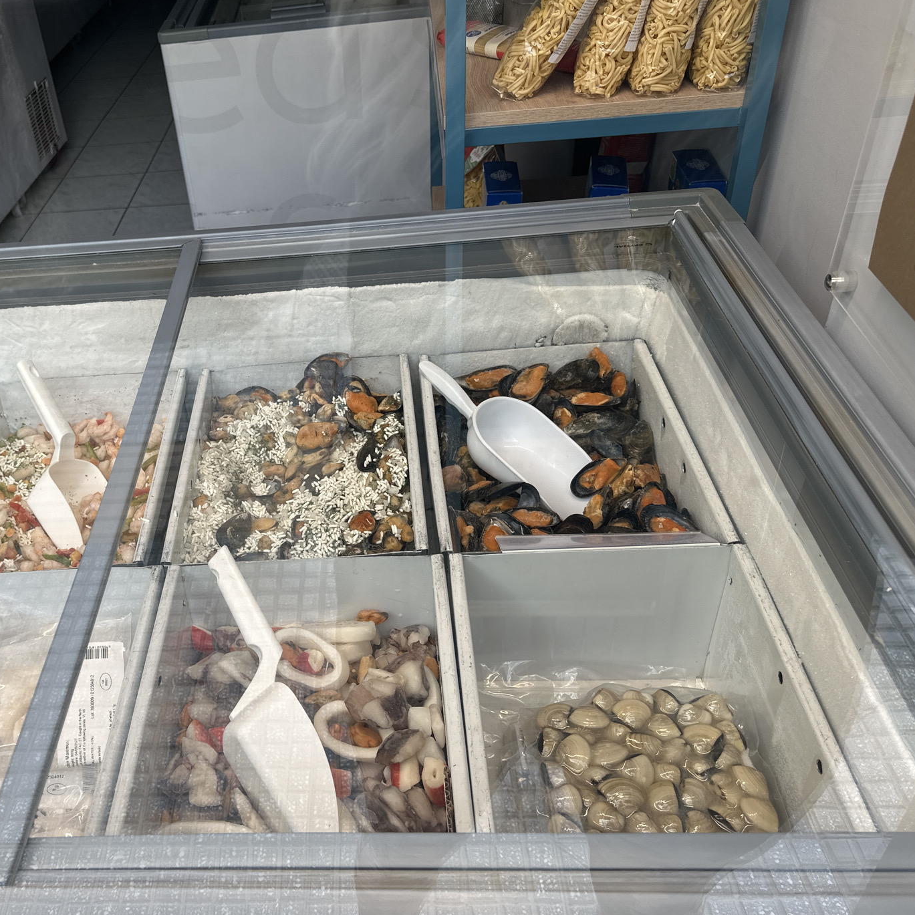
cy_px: 483
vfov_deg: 52.5
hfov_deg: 51.2
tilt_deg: -39.1
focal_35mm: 31
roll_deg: +8.0
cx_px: 277
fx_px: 927
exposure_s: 1/123
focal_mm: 6.86
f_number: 1.78
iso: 50
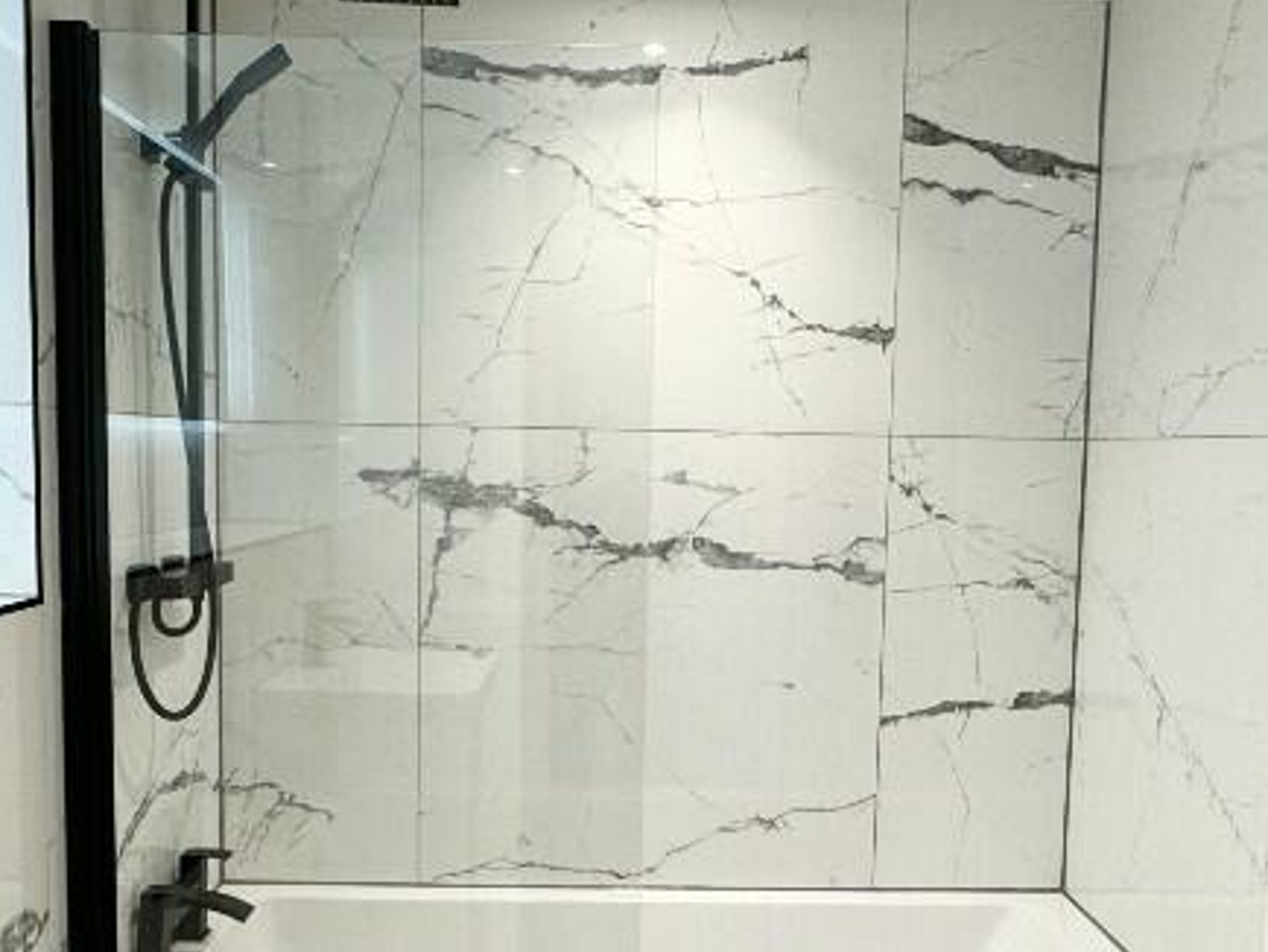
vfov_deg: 42.8
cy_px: 558
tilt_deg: -5.1
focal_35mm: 33
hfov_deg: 55.3
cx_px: 643
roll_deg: -1.2
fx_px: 1209
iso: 125
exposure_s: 1/100
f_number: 2.2
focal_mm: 2.22
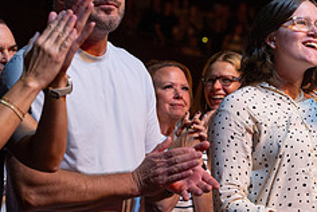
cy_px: 61
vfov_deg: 8.0
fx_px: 1516
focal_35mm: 172
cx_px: 286
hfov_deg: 11.9
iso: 5000
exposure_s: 1/160
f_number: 4
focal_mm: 70
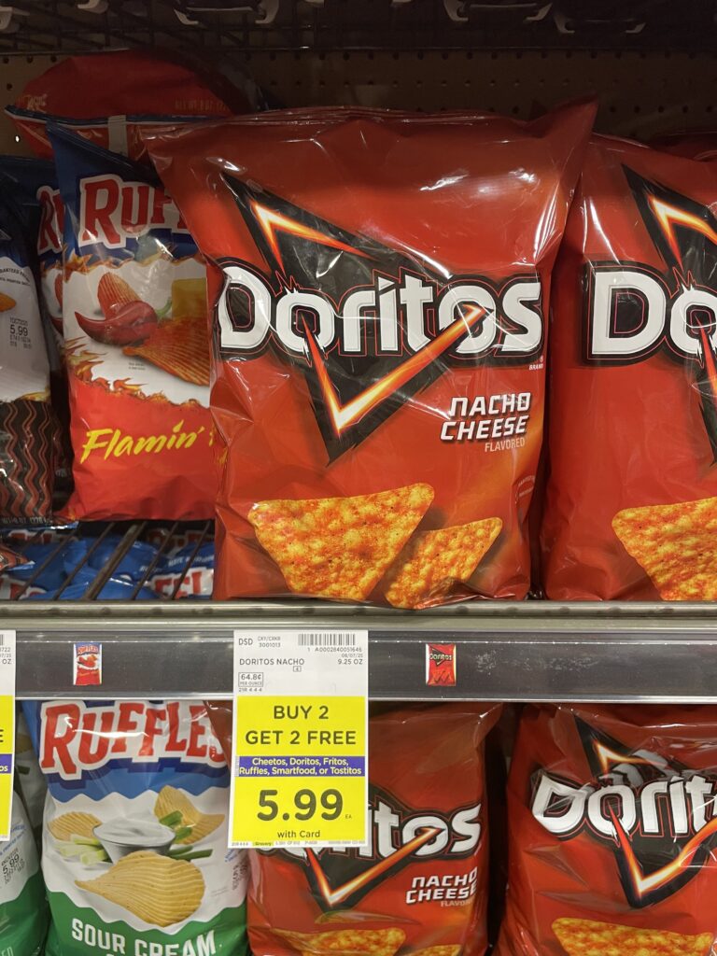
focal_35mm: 26
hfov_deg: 53.1
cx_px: 358
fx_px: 718
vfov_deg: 67.3
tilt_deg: -24.8
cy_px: 478
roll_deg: +1.0
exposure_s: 1/60
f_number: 1.6
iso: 200
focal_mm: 4.2
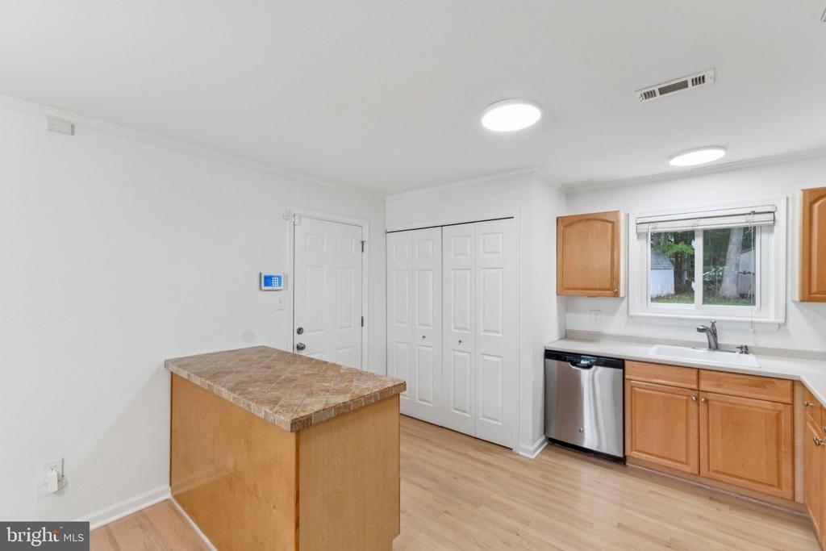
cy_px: 276
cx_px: 413
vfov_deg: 77.3
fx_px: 344
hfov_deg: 100.4
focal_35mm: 15
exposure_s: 1/8
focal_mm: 10
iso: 250
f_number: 9
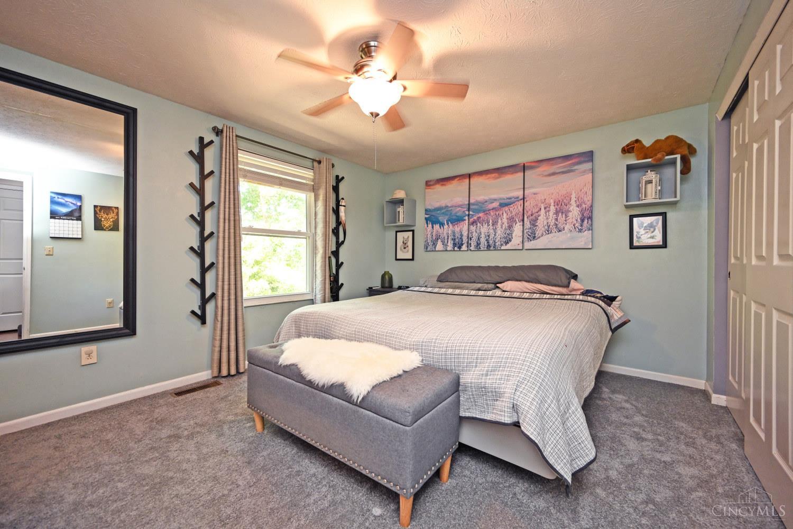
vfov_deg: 81.2
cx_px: 396
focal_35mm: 14
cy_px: 264
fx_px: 308
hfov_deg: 104.3
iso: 900
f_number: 4
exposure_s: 1/60
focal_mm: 14
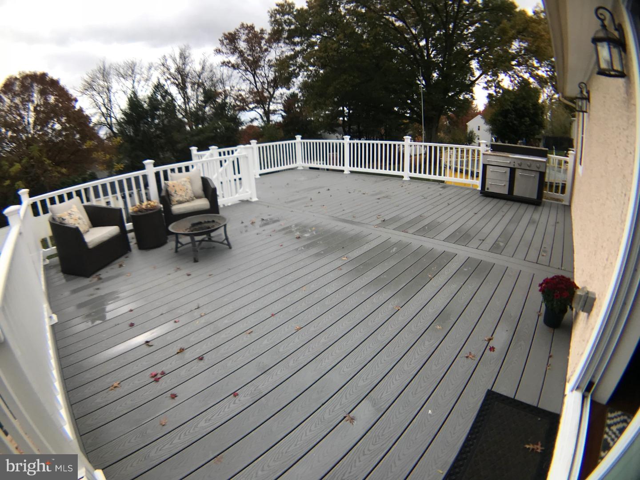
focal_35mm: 28
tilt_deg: -21.1
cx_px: 320
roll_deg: +2.8
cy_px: 240
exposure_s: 1/573
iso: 20
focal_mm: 3.99
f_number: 1.8
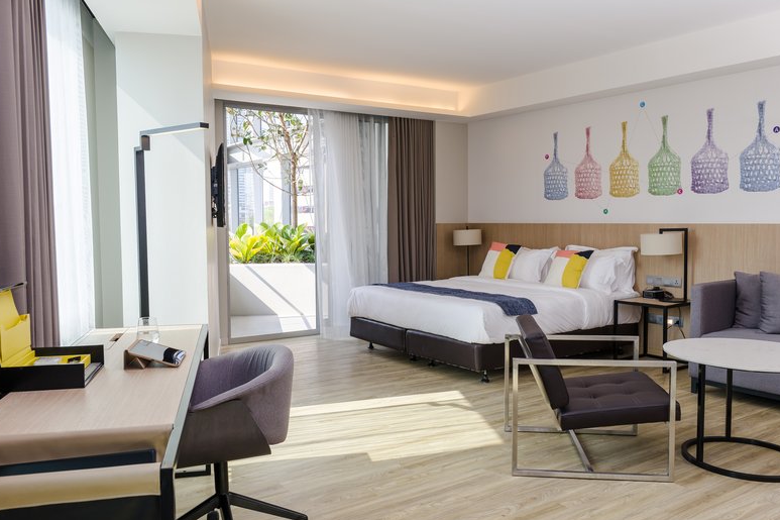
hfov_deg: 61.9
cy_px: 261
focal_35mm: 30
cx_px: 388
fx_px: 650
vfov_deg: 43.6
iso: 50
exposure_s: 1/15
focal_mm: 29
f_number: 8
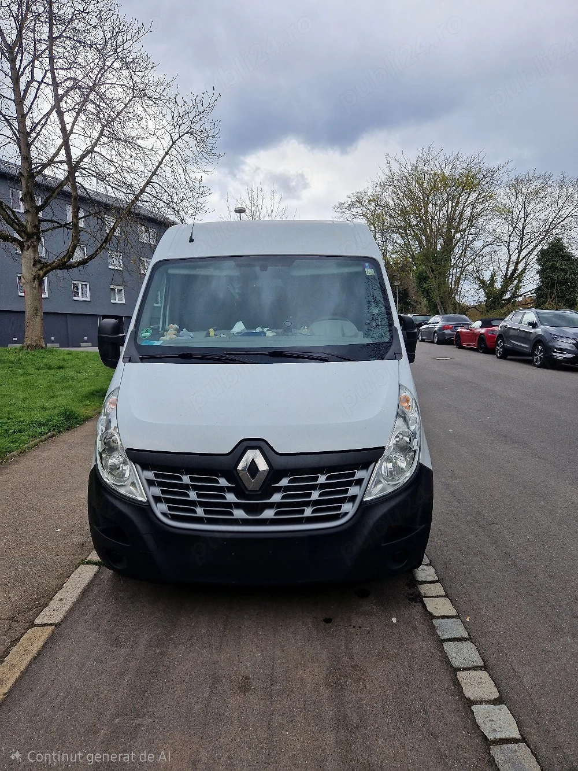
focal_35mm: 23
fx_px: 512
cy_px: 386
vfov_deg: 73.9
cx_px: 289
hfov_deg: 58.9
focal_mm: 5.4
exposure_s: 1/769
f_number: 1.8
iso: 50
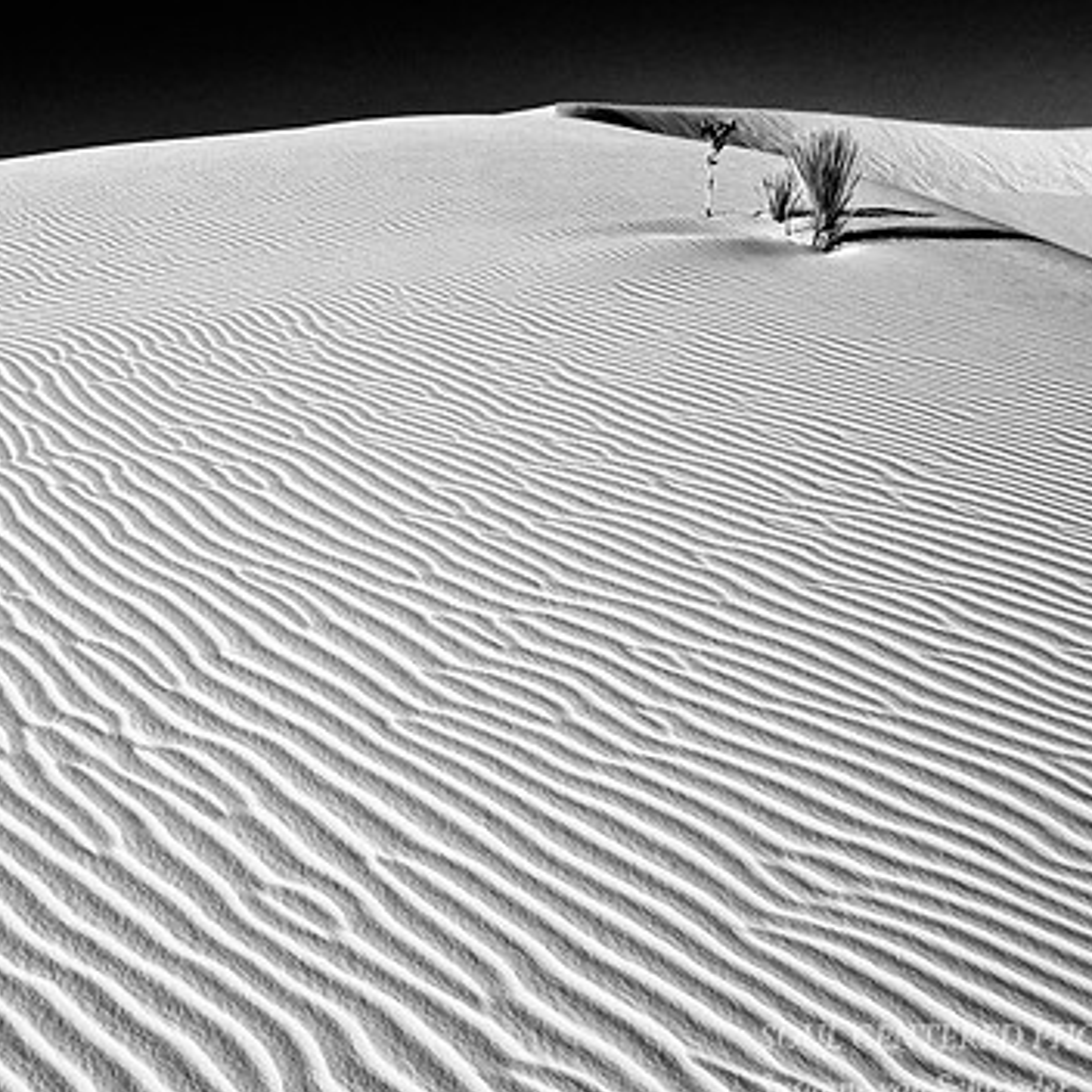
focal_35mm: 42
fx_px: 1499
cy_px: 523
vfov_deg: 40.0
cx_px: 403
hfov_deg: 39.7
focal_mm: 20
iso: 200
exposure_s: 1/350
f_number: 16
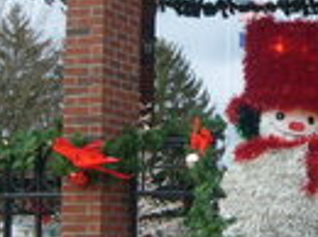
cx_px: 303
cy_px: 60
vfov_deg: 10.9
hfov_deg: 14.4
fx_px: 1238
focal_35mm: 135
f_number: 7.1
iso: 80
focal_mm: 5.8
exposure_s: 1/90
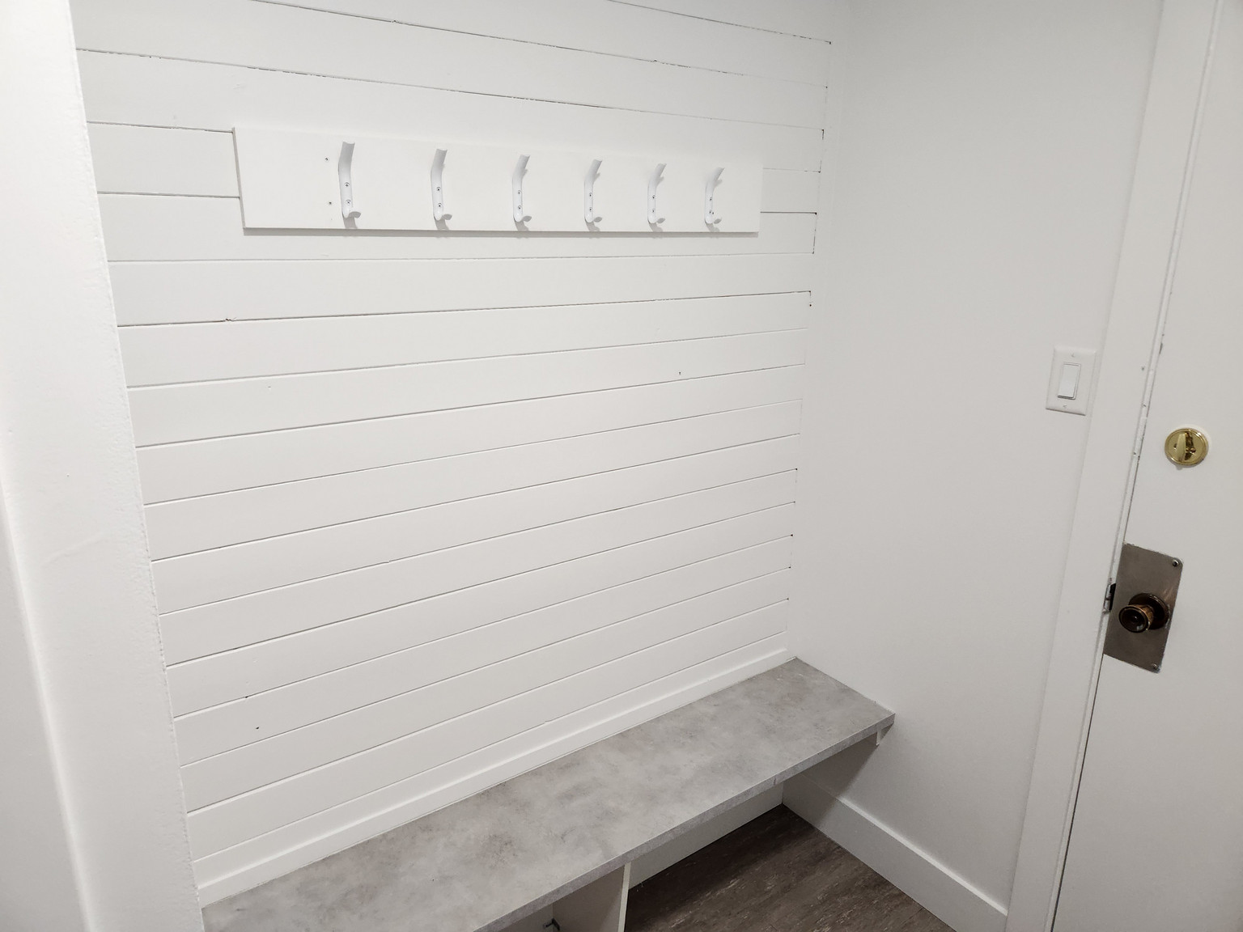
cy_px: 466
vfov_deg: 58.9
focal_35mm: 23
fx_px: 826
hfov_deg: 73.9
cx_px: 622
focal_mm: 5.4
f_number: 1.8
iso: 200
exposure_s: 1/120
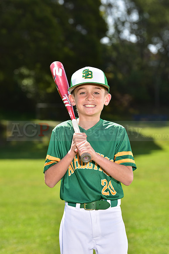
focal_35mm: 135
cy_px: 127
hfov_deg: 10.2
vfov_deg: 15.2
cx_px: 84
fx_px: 950
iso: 100
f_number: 5.6
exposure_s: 1/250
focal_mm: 135
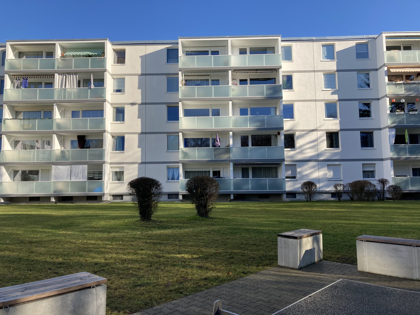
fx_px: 340
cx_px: 210
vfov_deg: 49.7
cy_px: 158
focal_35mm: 28
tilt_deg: +5.5
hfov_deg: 63.4
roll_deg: +0.0
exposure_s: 1/1080
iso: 20
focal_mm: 3.99
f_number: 1.8
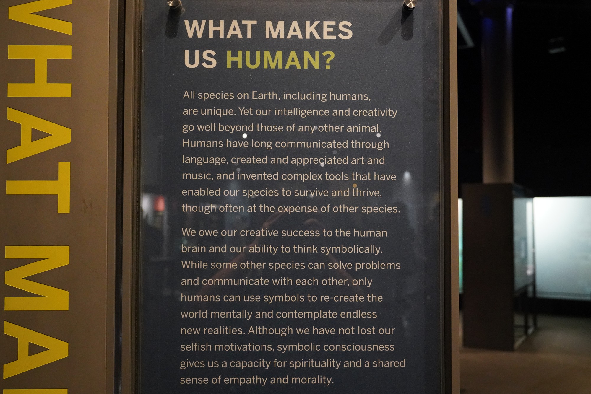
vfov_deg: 43.6
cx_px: 296
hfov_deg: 61.9
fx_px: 493
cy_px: 197
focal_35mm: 30
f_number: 4.5
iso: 10000
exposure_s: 1/80
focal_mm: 30
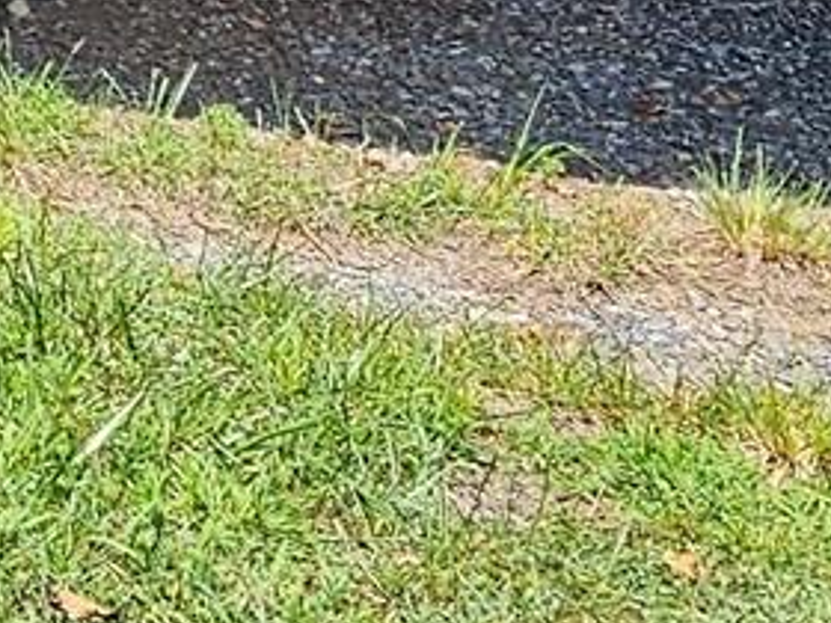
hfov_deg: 17.9
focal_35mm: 95
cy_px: -448
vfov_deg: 14.0
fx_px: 2281
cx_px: -493
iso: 50
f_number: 2.2
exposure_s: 1/1157
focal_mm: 2.2
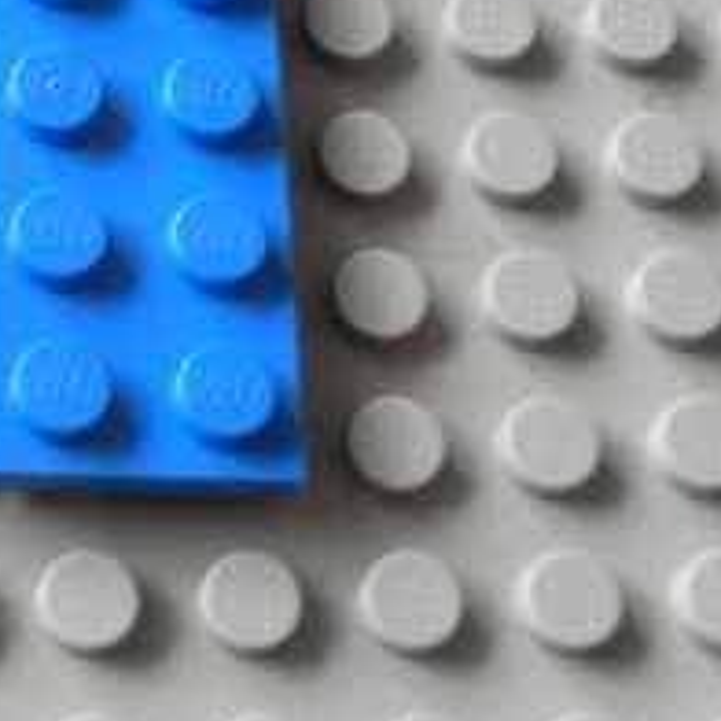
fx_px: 2309
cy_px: 0
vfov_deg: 17.3
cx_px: -265
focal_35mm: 98
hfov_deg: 16.6
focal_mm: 6.3
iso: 200
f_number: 2.8
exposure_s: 1/8
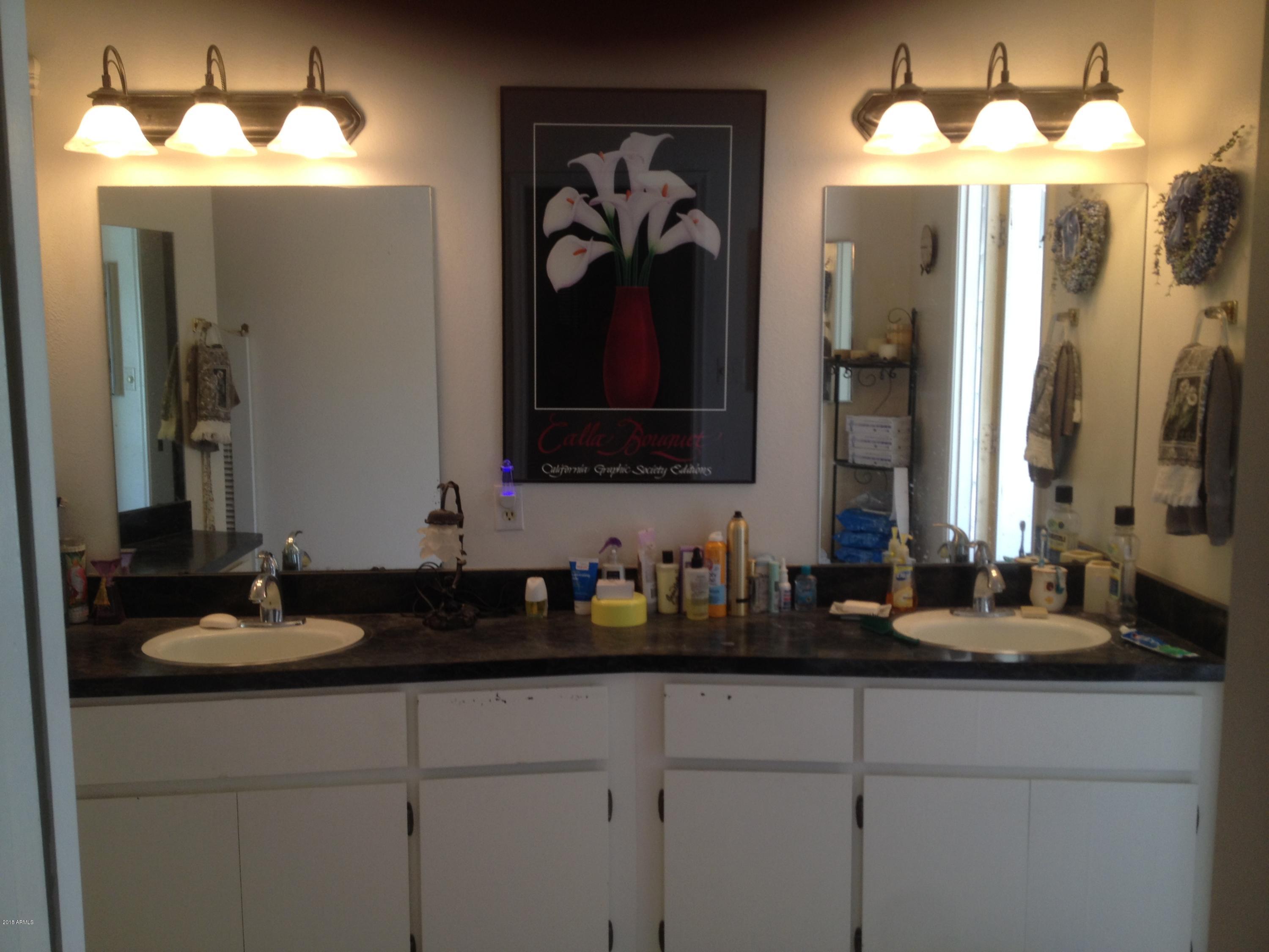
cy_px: 476
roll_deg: +0.0
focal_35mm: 35
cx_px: 634
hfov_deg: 52.6
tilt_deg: -8.7
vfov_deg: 40.7
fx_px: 1283
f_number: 2.4
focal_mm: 4.28
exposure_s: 1/30
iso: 50
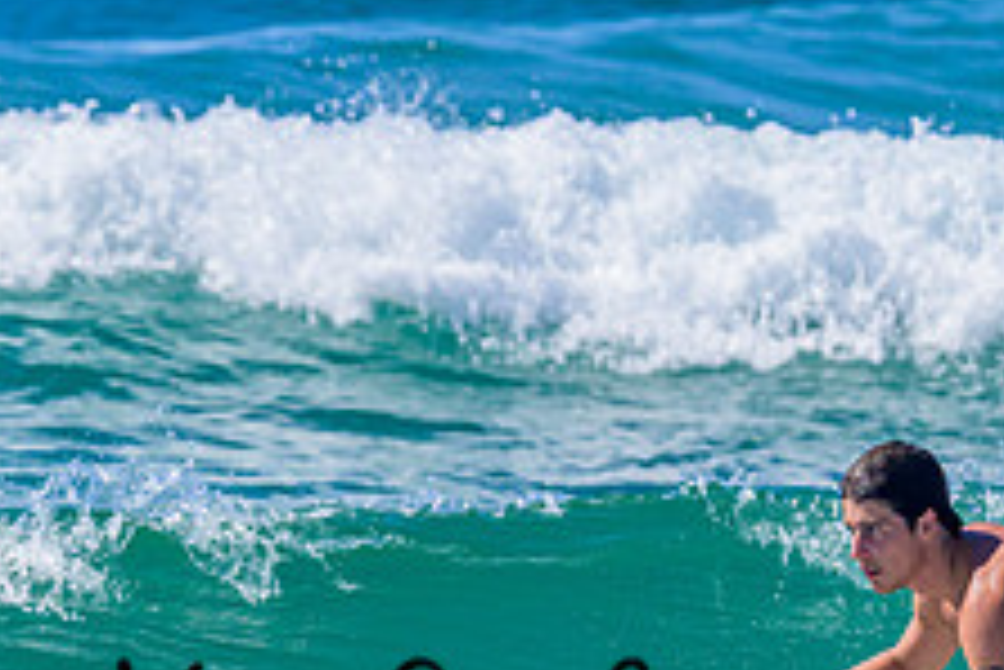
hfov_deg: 1.6
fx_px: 35552
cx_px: 581
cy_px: 690
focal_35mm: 1274
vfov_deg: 1.1
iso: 1100
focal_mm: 490
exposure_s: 1/2000
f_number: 11
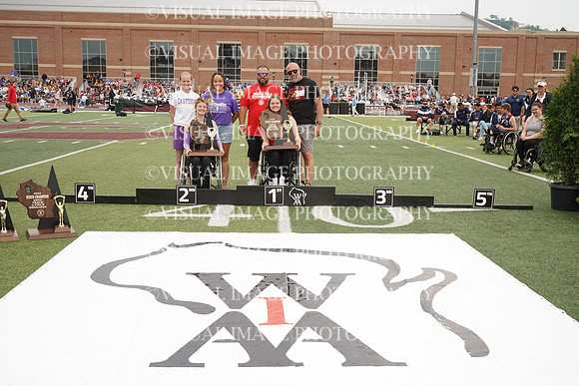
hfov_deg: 50.7
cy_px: 193
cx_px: 290
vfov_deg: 35.1
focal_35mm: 38
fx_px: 611
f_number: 11
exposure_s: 1/160
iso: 200
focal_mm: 38
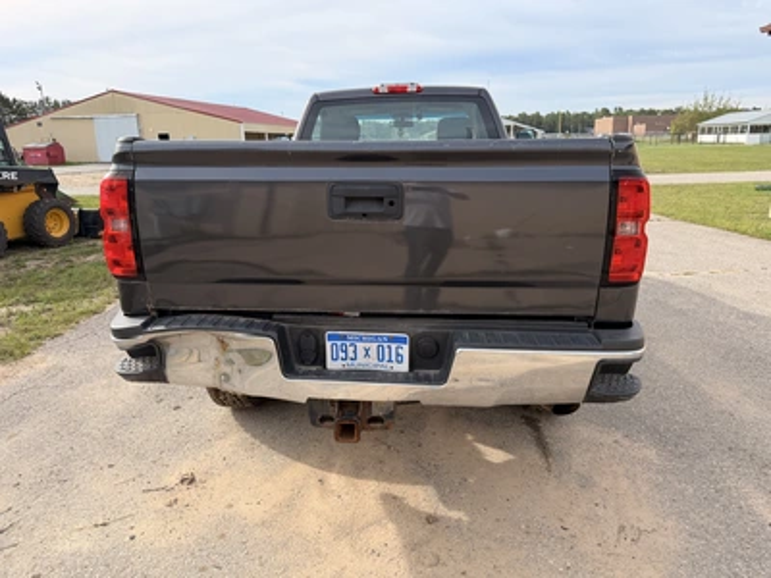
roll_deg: +4.1
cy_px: 289
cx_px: 386
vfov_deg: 56.8
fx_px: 535
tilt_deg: -13.9
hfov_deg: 71.6
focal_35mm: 24
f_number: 1.78
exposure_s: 1/2110
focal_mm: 6.76
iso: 100
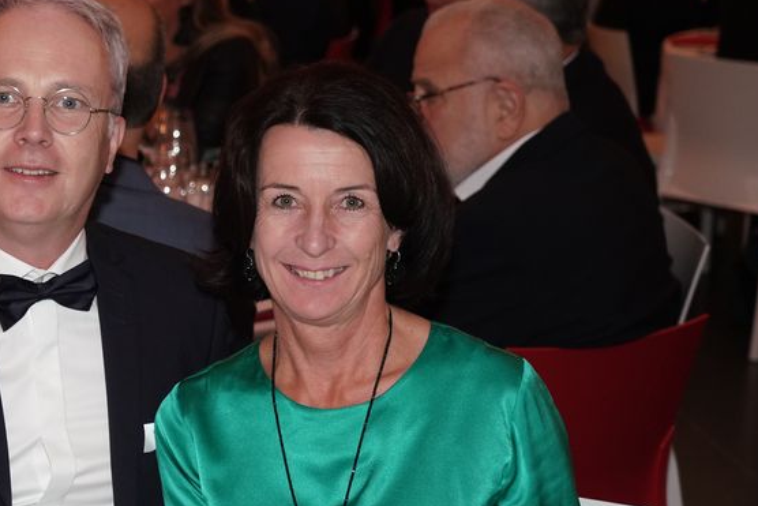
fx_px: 2317
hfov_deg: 18.1
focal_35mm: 110
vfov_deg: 12.4
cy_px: 336
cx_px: -19
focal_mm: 51
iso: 1600
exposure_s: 1/50
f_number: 4.5
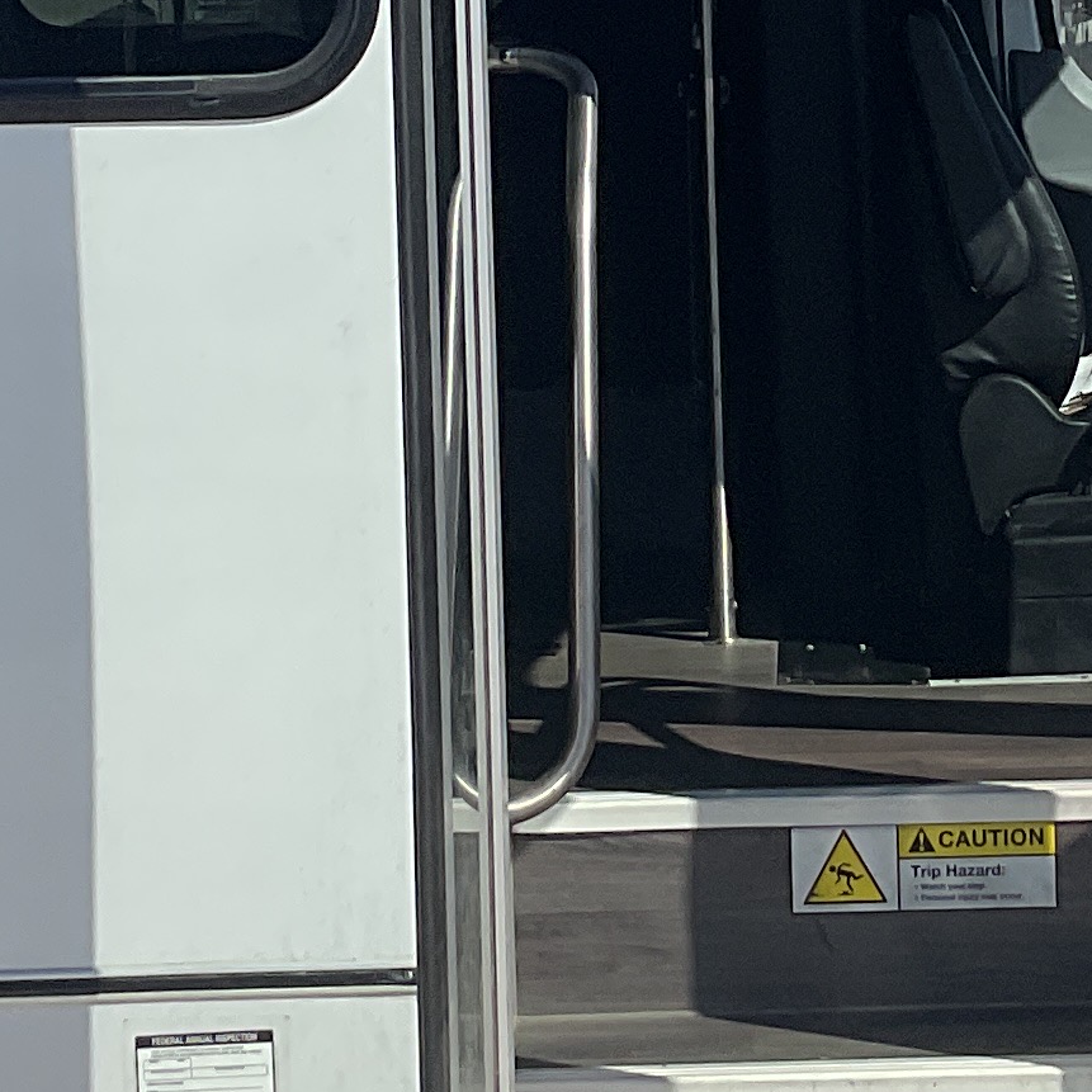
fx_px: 4283
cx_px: 892
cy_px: 142
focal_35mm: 120
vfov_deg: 14.4
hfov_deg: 14.4
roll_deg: +1.0
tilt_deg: -3.4
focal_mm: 3
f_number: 1.8
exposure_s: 1/4785
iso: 25
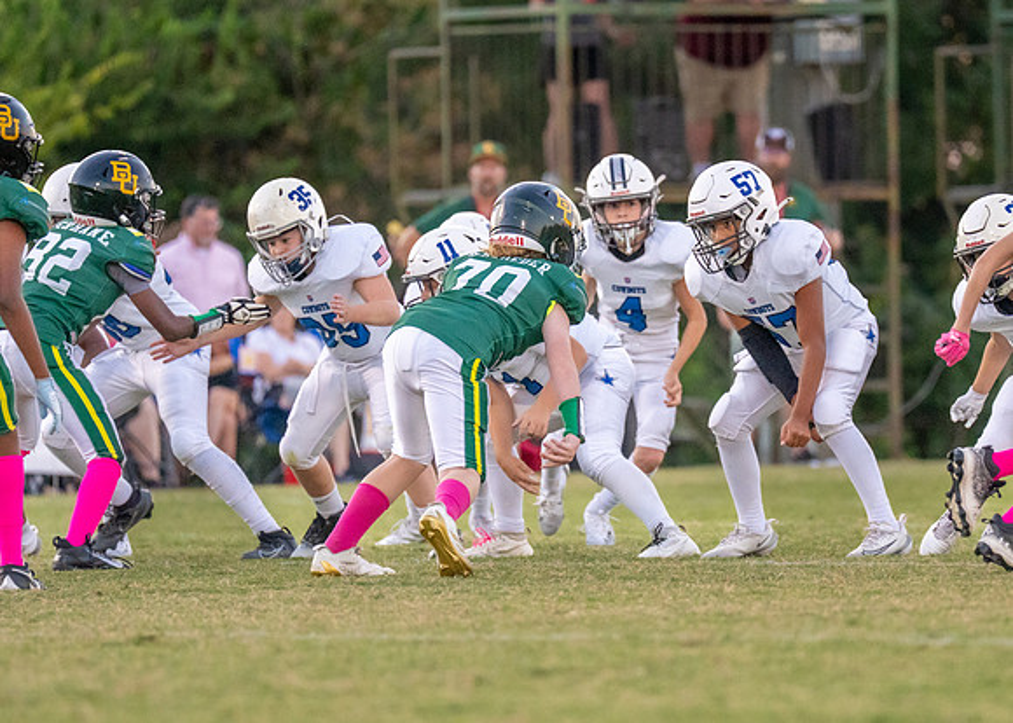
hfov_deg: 5.1
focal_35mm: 394
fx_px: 11344
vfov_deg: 3.7
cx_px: 643
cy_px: 395
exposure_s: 1/1600
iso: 2500
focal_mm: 200
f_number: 2.8
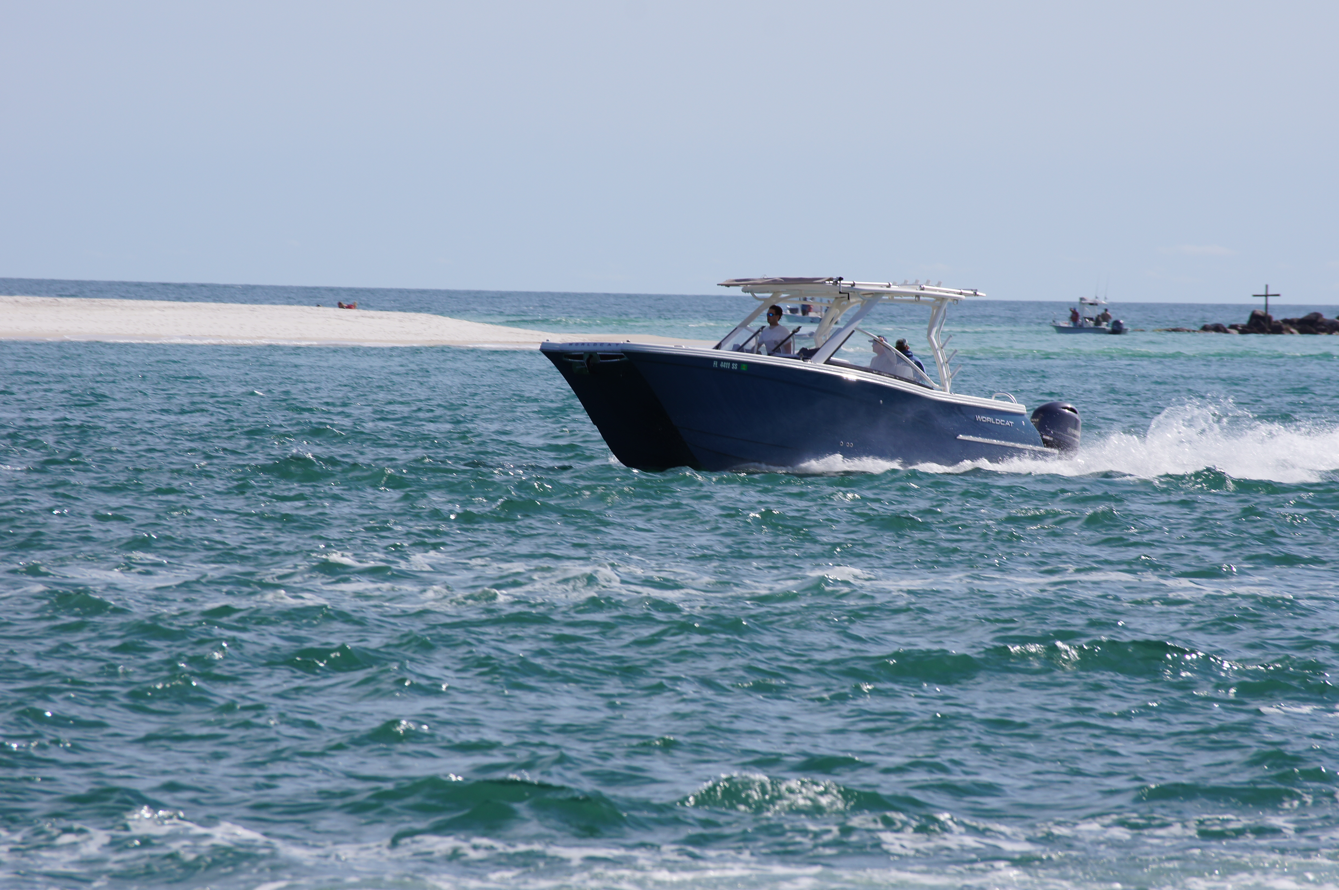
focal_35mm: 300
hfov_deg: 6.9
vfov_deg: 4.6
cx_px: 670
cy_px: 445
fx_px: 11146
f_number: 9
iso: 100
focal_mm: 200
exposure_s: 1/400
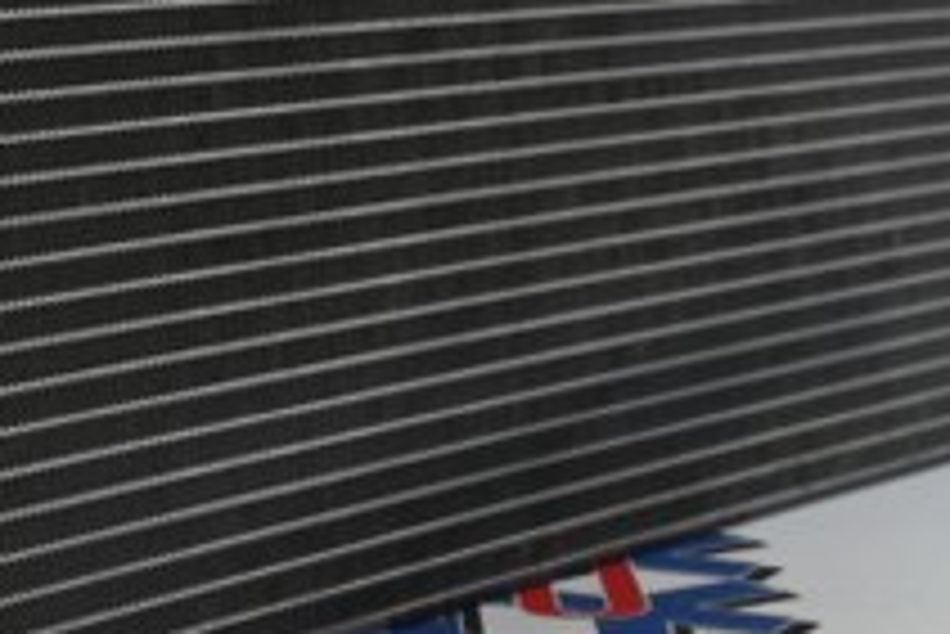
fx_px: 2931
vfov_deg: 12.2
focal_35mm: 111
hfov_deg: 18.3
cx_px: 302
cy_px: -31
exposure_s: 1/40
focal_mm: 26
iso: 280
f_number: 4.5
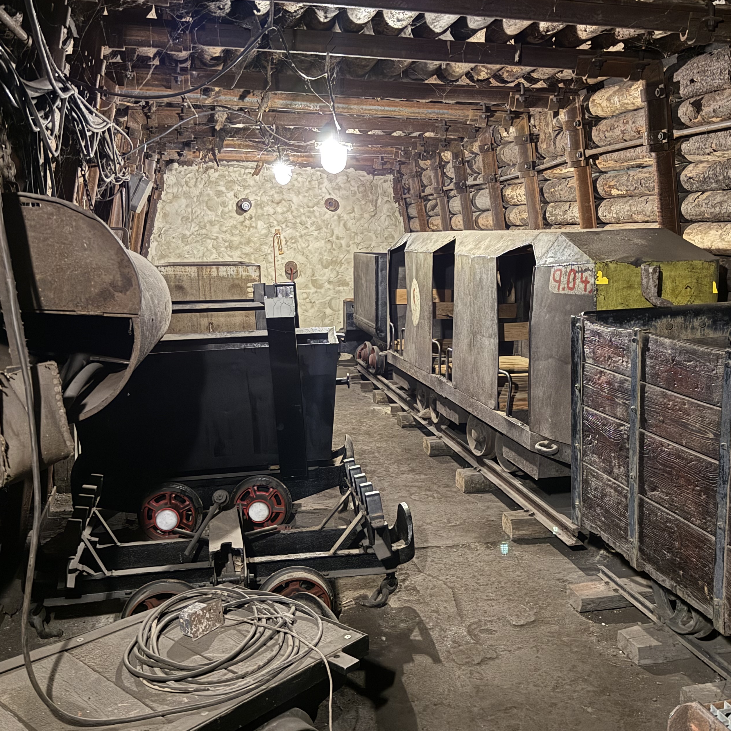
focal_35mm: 34
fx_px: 812
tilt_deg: -7.6
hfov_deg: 48.3
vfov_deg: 48.4
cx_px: 417
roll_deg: -0.7
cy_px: 350
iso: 1000
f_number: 1.78
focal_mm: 6.76
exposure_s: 1/9
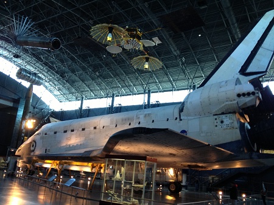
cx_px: 137
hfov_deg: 52.7
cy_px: 102
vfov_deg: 40.7
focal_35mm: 35
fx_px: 277
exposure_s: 1/20
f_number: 2.4
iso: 125
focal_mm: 4.28
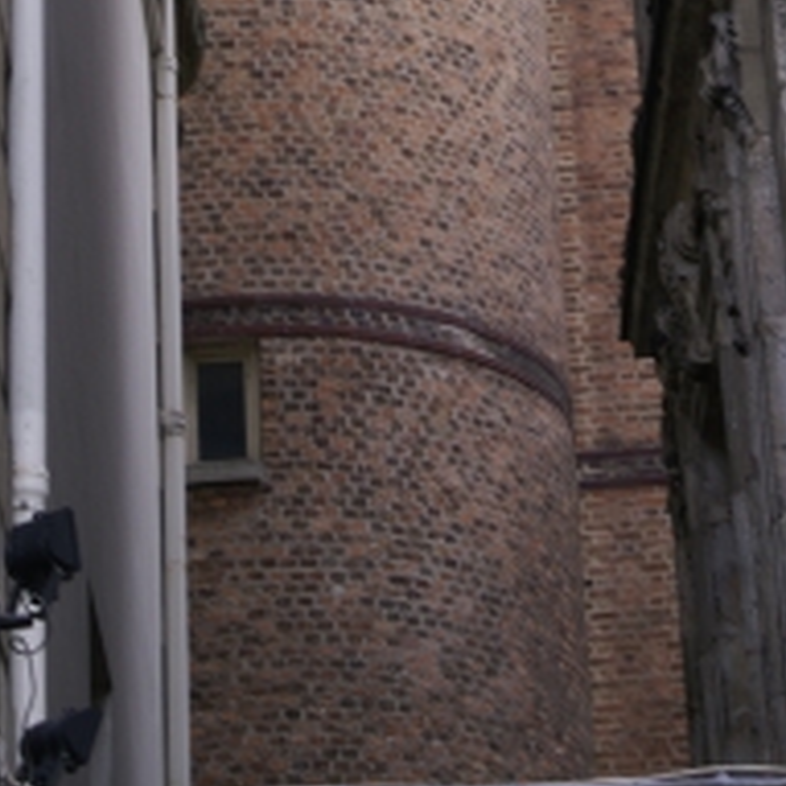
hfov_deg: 10.9
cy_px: -21
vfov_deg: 10.8
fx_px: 4110
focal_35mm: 160
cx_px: 401
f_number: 5.6
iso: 100
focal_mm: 50
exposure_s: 1/13
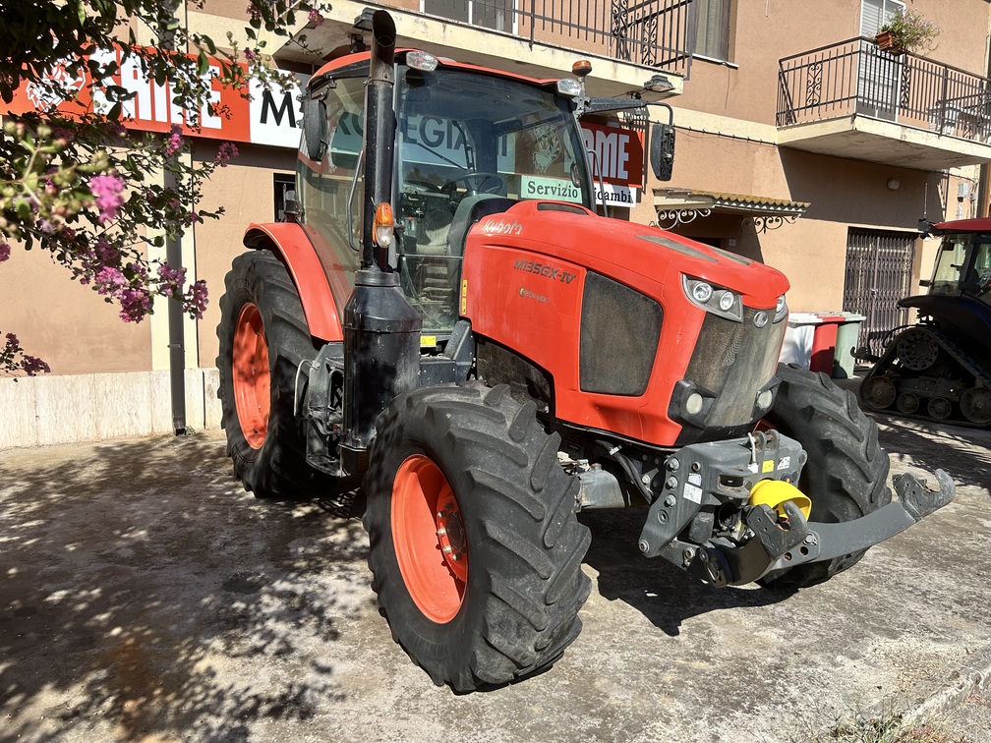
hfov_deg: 67.3
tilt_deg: -6.7
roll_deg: -0.5
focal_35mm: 26
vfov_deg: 53.1
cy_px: 372
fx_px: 744
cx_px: 496
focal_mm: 5.7
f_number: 1.5
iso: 50
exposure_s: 1/3460
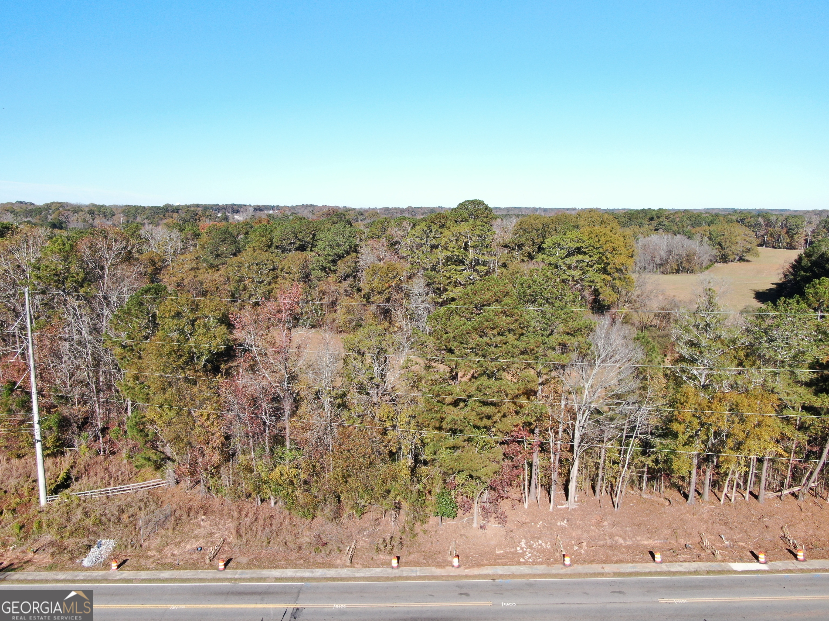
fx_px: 575
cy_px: 310
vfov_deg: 56.8
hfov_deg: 71.6
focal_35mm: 24
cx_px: 414
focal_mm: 4.39
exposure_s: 1/400
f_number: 2.8
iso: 100
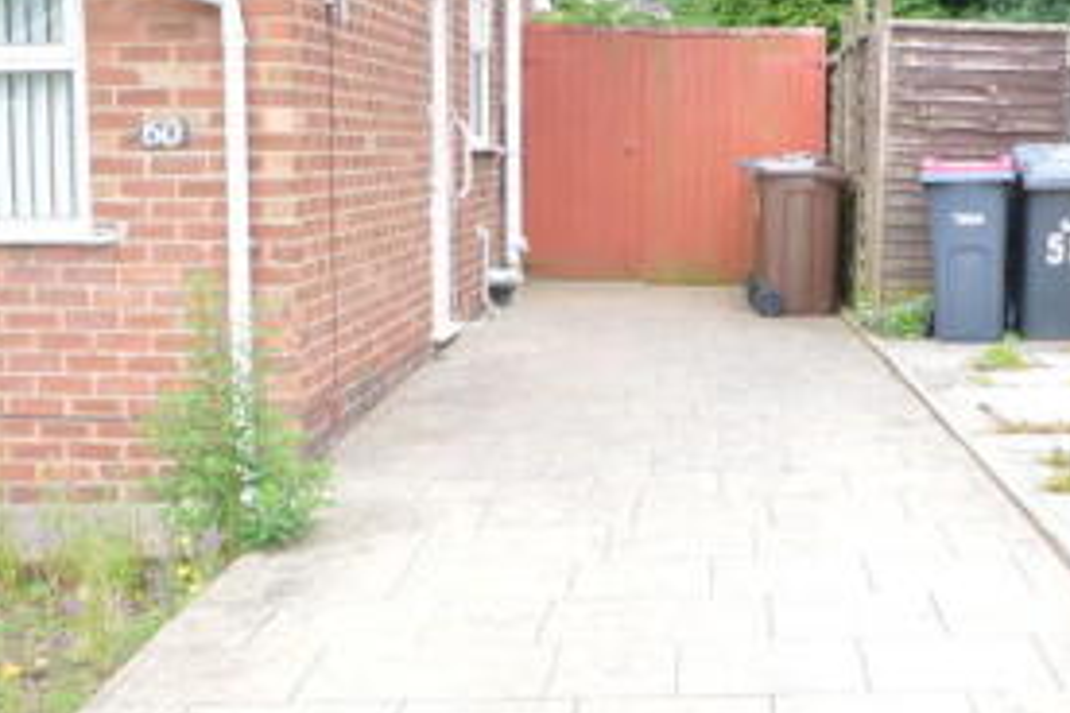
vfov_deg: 21.2
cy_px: 424
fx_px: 1902
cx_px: 746
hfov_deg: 31.1
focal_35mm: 64
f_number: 3.5
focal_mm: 18
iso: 400
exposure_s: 1/400
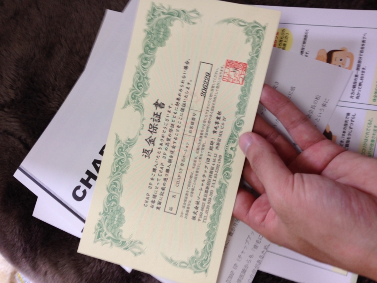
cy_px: 142
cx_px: 188
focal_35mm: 33
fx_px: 359
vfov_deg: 42.9
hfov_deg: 55.4
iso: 50
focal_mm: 4.12
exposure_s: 1/24
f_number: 2.4
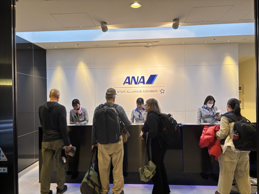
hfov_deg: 67.3
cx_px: 130
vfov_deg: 53.1
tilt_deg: +0.7
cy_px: 97
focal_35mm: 26
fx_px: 195
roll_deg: -0.5
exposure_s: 1/100
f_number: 1.6
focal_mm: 5.96
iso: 80
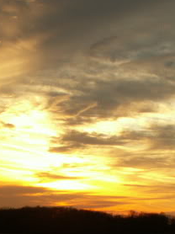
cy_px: 191
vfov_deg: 15.2
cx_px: -11
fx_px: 871
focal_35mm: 129
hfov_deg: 11.3
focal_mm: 9.33
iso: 50
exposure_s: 1/100
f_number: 5.6
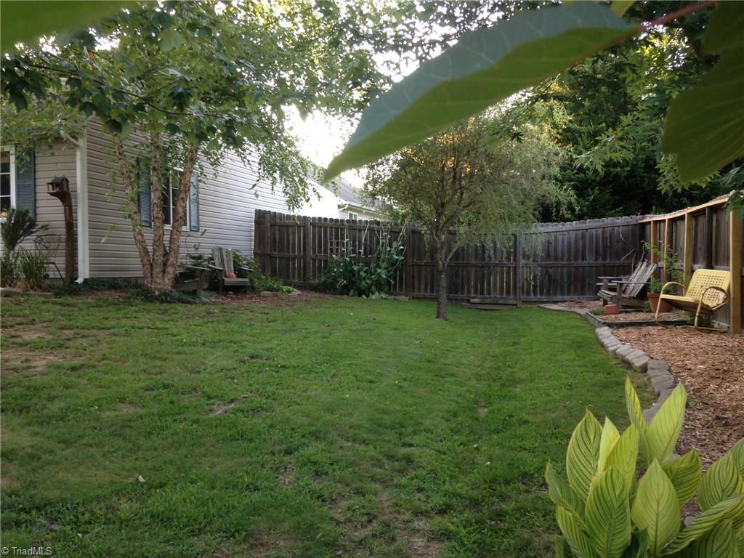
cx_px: 372
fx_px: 709
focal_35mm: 33
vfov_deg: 42.9
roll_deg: +0.9
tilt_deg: -0.5
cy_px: 279
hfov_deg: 55.4
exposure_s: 1/40
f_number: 2.4
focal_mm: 4.12
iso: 50
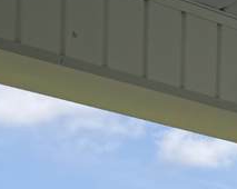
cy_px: 500
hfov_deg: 13.5
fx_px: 988
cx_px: 235
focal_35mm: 141
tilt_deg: -3.3
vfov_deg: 9.4
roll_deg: -0.6
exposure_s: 1/4167
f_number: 1.78
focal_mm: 6.76
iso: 80
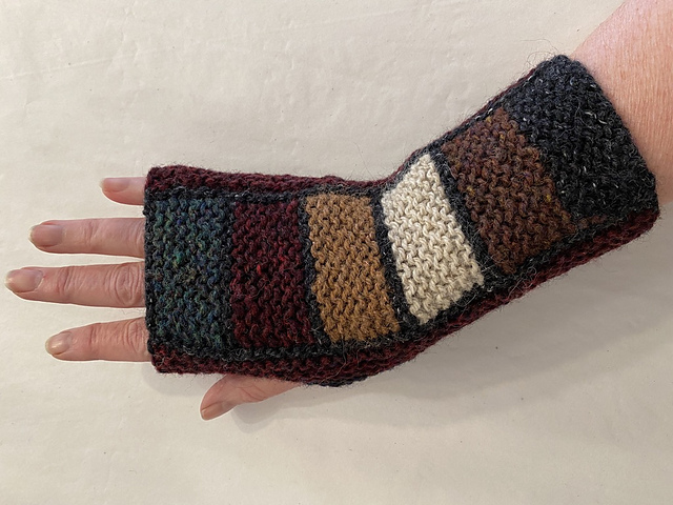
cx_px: 336
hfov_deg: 67.3
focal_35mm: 26
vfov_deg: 53.1
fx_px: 505
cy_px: 252
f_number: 1.8
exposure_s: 1/60
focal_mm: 4.25
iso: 160
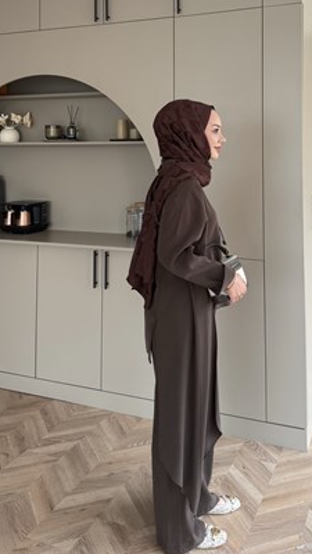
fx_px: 397
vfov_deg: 69.9
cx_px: 189
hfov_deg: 42.7
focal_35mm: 27
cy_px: 276
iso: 200
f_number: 1.78
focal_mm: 6.76
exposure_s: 1/89
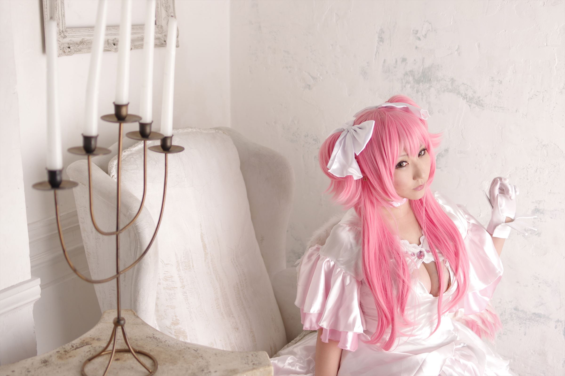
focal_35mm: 46
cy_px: 188
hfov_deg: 42.8
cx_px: 282
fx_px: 721
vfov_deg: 29.2
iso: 200
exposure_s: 1/60
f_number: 2.5
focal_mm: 31
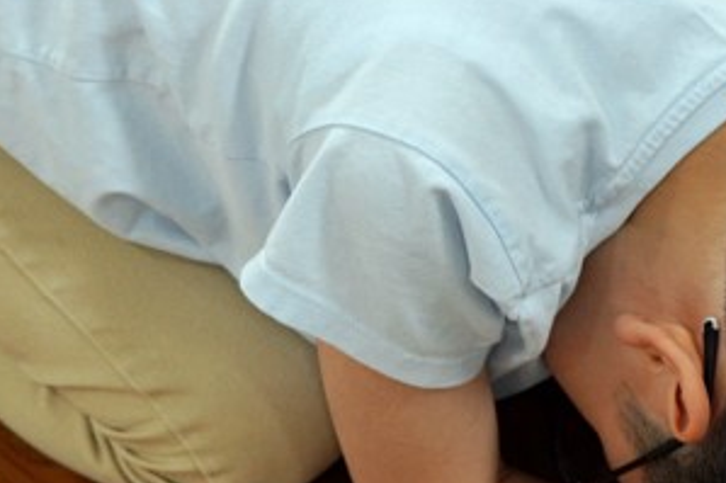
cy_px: -5
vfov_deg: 6.5
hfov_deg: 9.7
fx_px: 4253
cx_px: 680
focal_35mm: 211
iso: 1000
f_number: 4
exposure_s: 1/160
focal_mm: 70
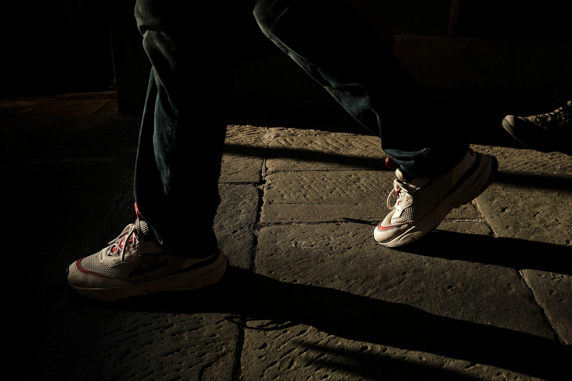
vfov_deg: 37.9
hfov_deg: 54.4
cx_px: 286
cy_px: 190
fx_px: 556
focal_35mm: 35
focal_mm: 23.3
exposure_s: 1/800
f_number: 5
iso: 160
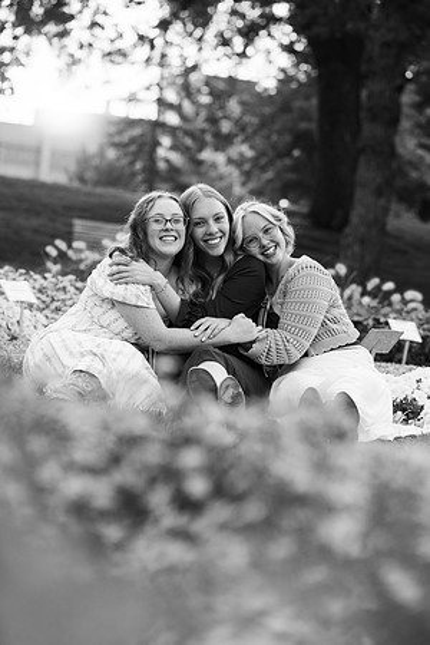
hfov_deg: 8.5
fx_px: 2902
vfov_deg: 12.7
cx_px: 215
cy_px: 322
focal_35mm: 162
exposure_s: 1/250
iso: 1000
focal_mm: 162
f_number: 5.6
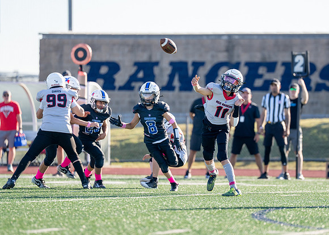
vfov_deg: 4.7
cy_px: 114
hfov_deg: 6.6
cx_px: 219
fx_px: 2833
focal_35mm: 303
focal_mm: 200
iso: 160
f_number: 2.8
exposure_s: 1/2000
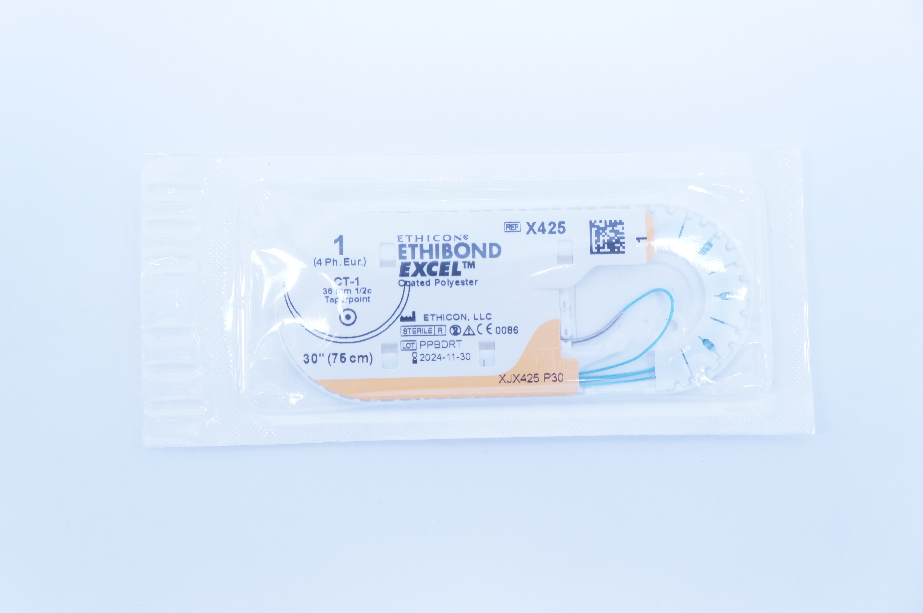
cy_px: 306
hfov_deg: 45.0
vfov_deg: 30.8
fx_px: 1114
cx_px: 462
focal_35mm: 44
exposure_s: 1/160
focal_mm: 29
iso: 800
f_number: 4.5
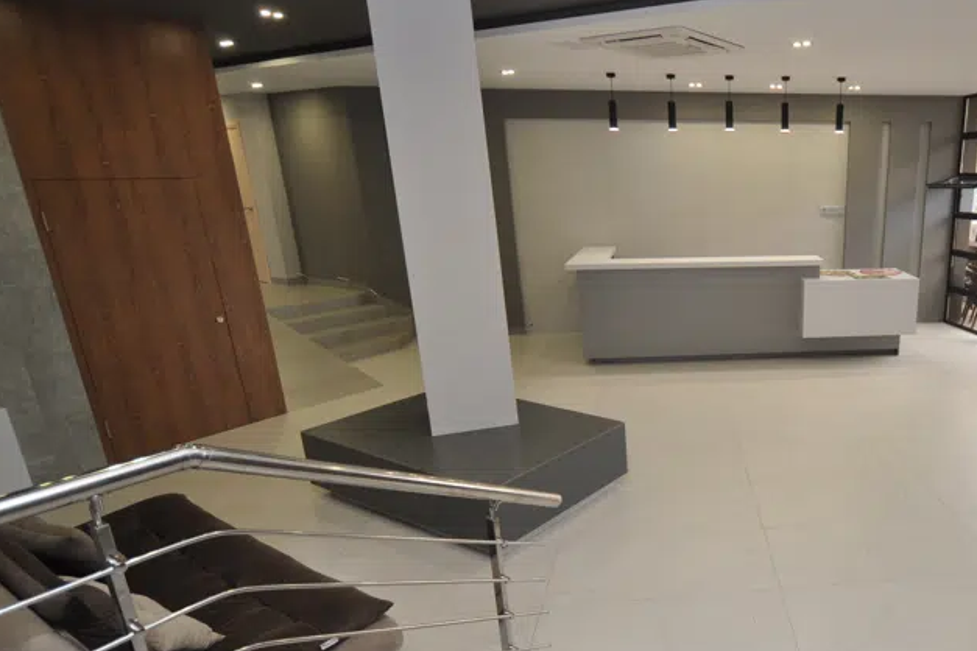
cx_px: 735
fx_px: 624
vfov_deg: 54.9
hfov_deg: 70.9
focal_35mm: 23
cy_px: 368
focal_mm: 10
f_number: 4
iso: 400
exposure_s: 1/60
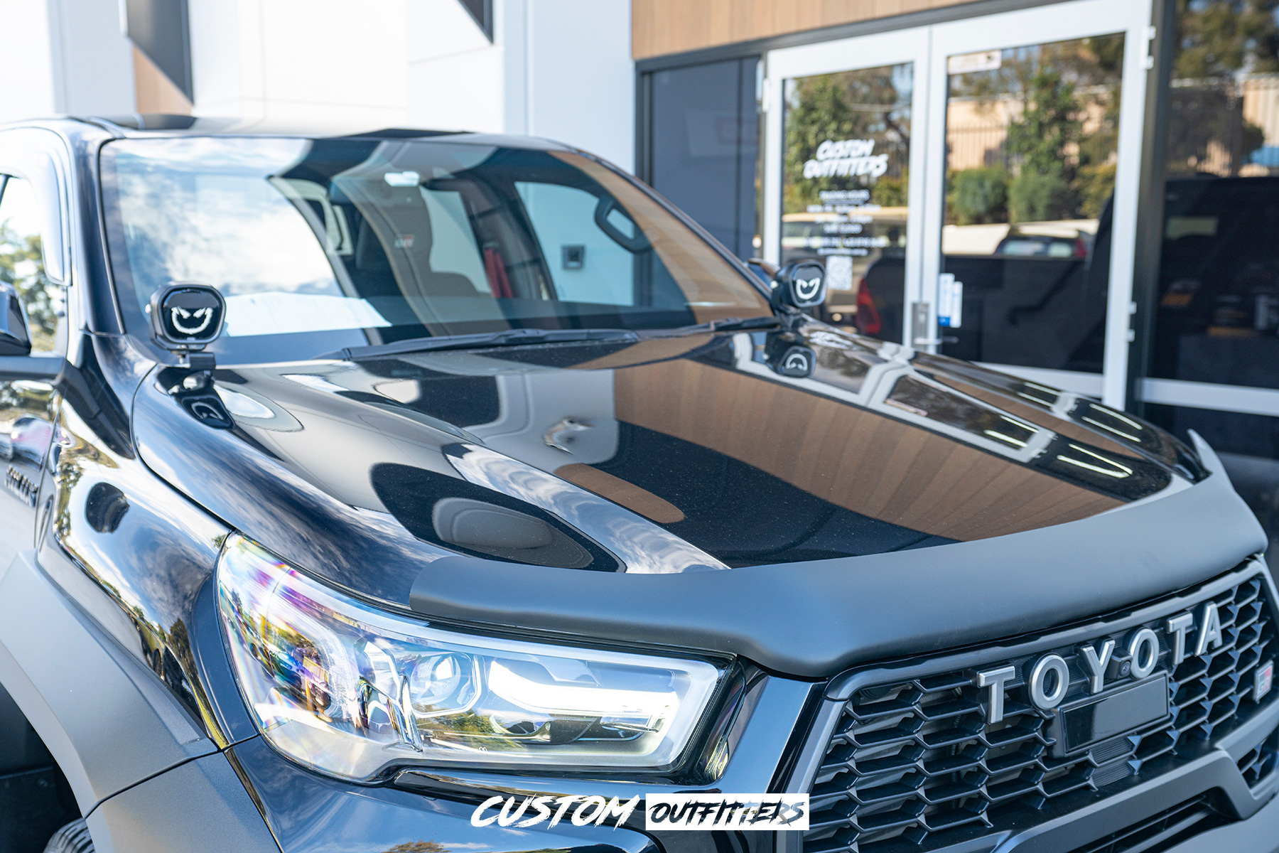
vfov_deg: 42.3
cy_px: 426
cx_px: 640
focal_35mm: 31
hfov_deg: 60.3
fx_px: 1101
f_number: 4
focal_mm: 31
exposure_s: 1/60
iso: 250
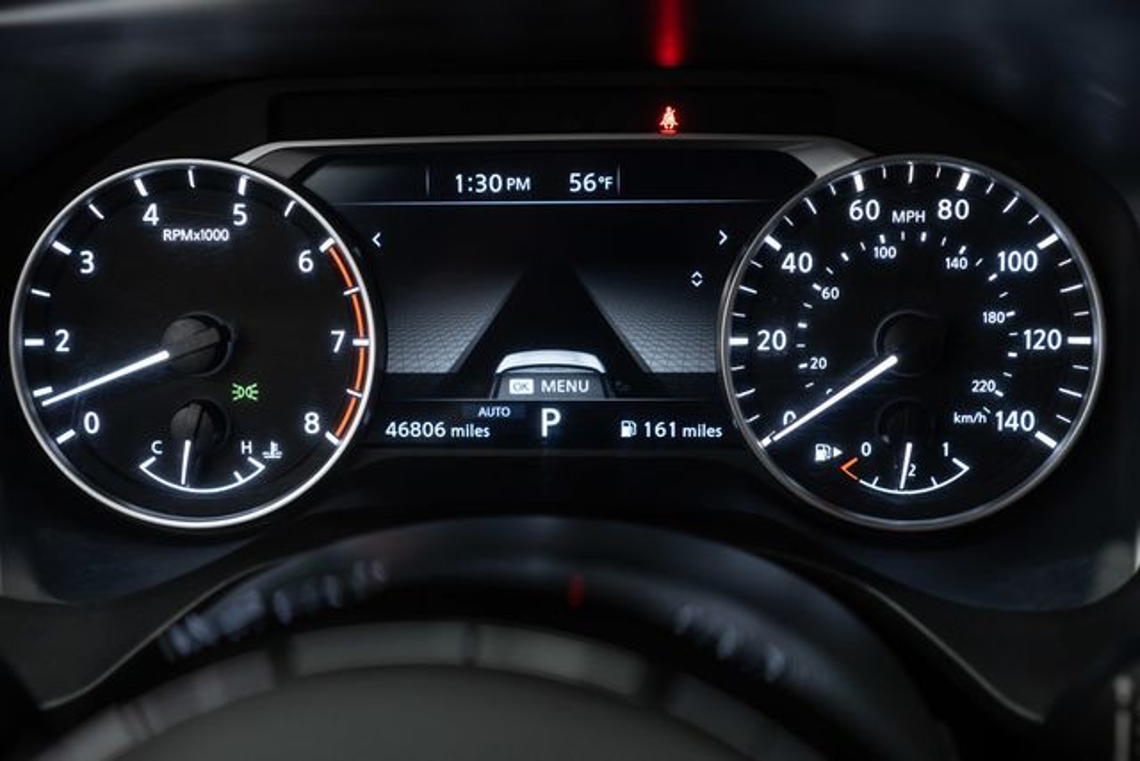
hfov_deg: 46.4
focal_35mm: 42
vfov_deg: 31.9
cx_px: 570
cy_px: 380
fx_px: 1330
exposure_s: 1/40
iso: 400
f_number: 3.2
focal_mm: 28
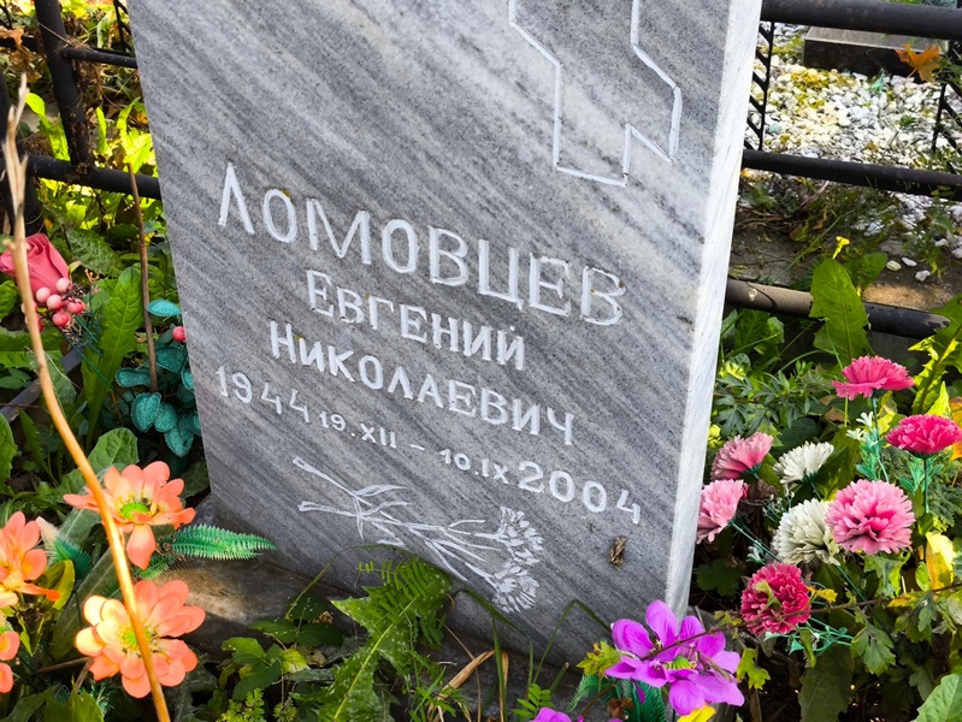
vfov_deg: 29.1
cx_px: 481
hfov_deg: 38.2
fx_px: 1390
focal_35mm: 50
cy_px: 361
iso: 50
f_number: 1.7
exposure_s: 1/144
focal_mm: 4.71
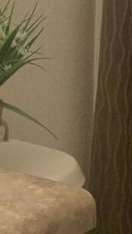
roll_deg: -0.4
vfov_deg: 9.4
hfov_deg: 5.6
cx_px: 87
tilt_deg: -1.7
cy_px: -229
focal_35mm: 215
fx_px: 1337
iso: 80
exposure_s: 1/120
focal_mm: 4.25
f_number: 1.8
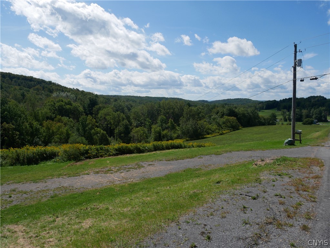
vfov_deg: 56.8
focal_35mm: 24
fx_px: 229
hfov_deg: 71.6
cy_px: 124
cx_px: 165
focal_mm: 12
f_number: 8
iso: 200
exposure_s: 1/640
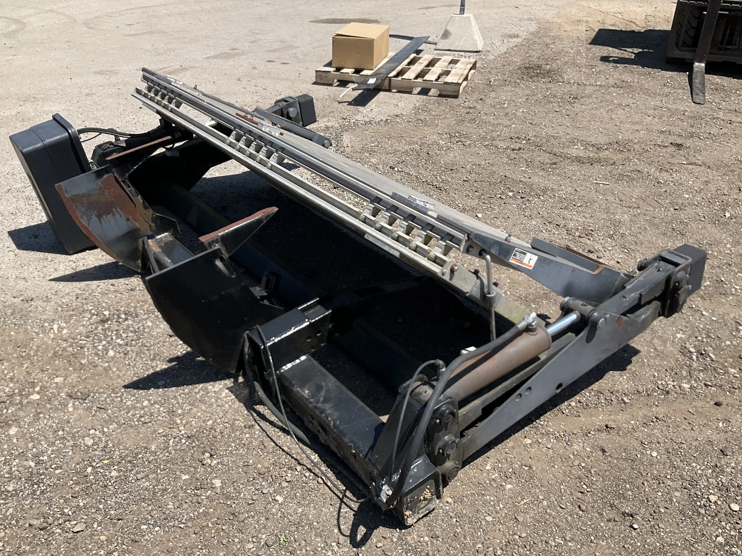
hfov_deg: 55.4
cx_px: 367
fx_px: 707
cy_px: 311
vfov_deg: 42.9
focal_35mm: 33
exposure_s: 1/1377
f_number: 1.8
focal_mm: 3
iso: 25
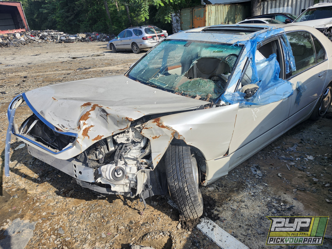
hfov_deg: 73.9
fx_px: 221
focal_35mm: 23
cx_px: 166
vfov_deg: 58.9
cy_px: 124
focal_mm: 5.54
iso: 25
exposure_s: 1/1472
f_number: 1.8
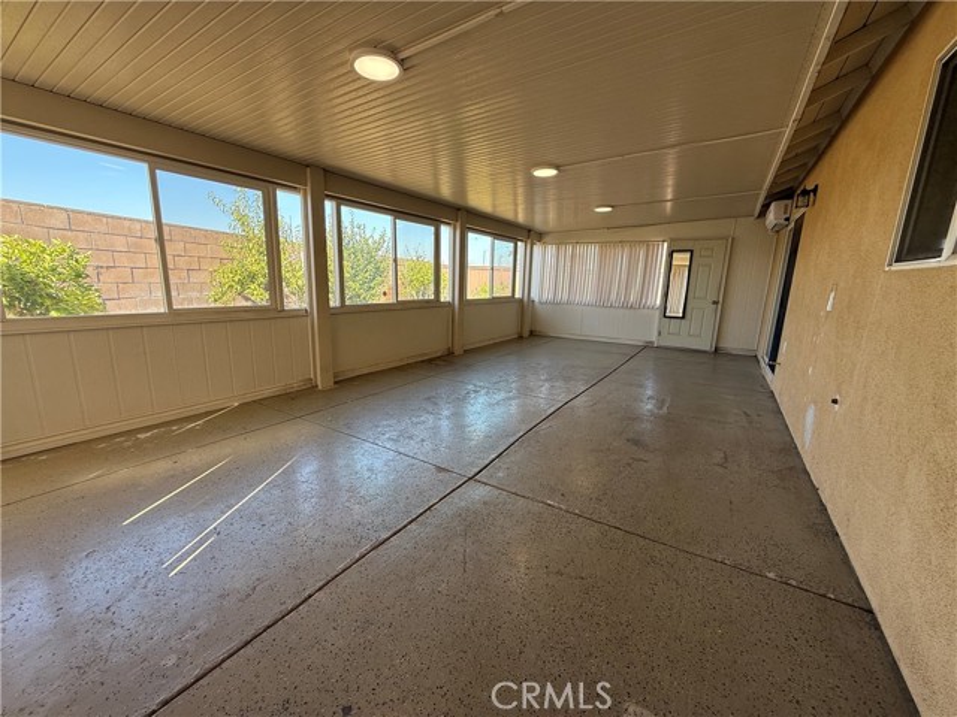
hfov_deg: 102.1
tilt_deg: -11.7
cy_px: 358
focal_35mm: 14
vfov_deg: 85.7
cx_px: 478
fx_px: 387
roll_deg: -1.7
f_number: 2.2
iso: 64
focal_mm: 2.22
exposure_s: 1/134
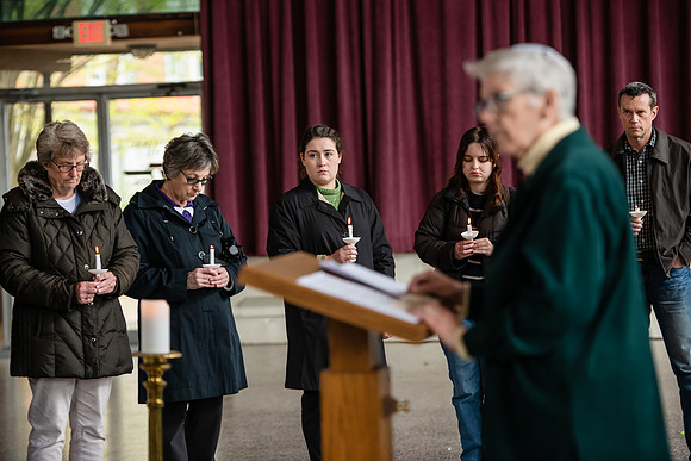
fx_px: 2304
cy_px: 230
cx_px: 346
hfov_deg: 17.1
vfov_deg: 11.4
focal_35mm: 120
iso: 500
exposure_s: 1/200
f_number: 3.2
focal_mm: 120
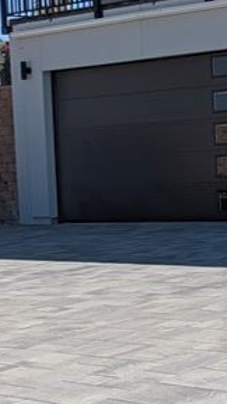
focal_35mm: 93
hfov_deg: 10.6
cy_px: 103
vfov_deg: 22.7
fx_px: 995
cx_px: 598
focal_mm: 6.9
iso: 24
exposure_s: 1/1701
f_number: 1.68
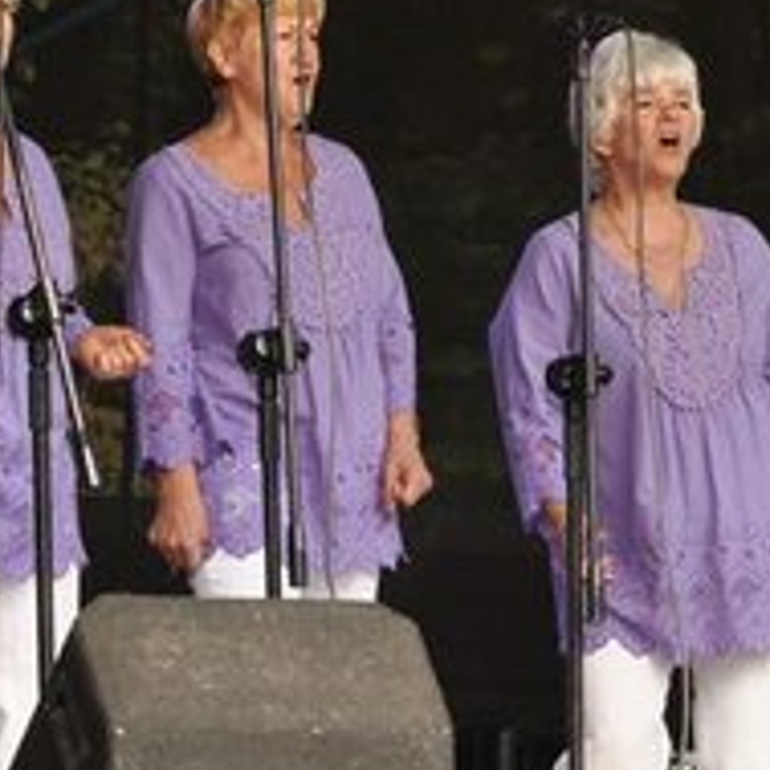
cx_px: 605
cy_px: 471
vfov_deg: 6.2
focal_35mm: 283
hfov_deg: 6.2
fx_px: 7133
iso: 400
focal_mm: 65
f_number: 13
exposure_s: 1/200
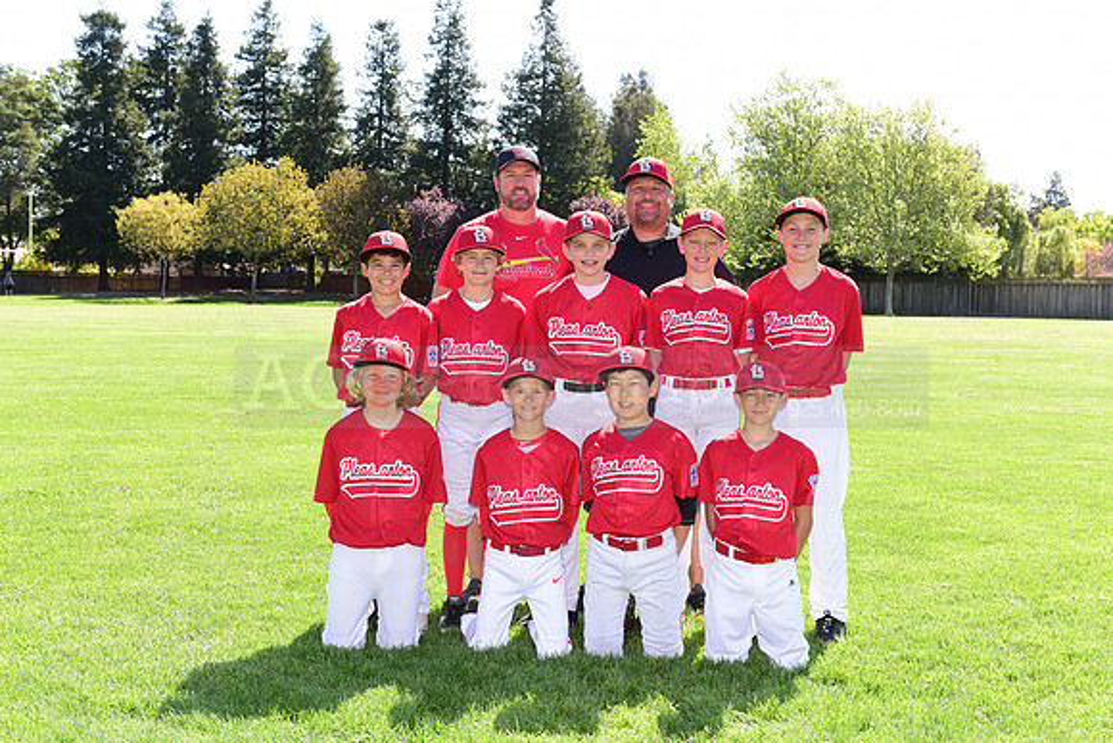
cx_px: 556
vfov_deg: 24.2
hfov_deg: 35.6
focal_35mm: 56
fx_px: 1732
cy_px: 372
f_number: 8
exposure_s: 1/160
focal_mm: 56
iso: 320
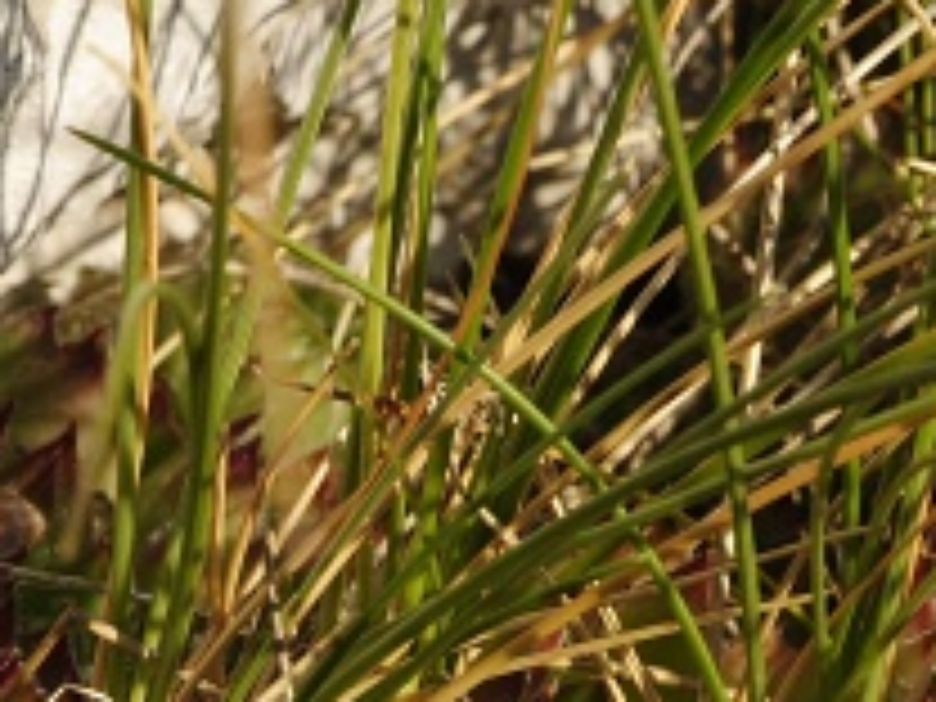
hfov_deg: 4.2
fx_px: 12786
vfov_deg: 3.1
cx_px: 626
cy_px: 756
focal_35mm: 473
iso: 100
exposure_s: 1/100
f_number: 13
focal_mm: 85
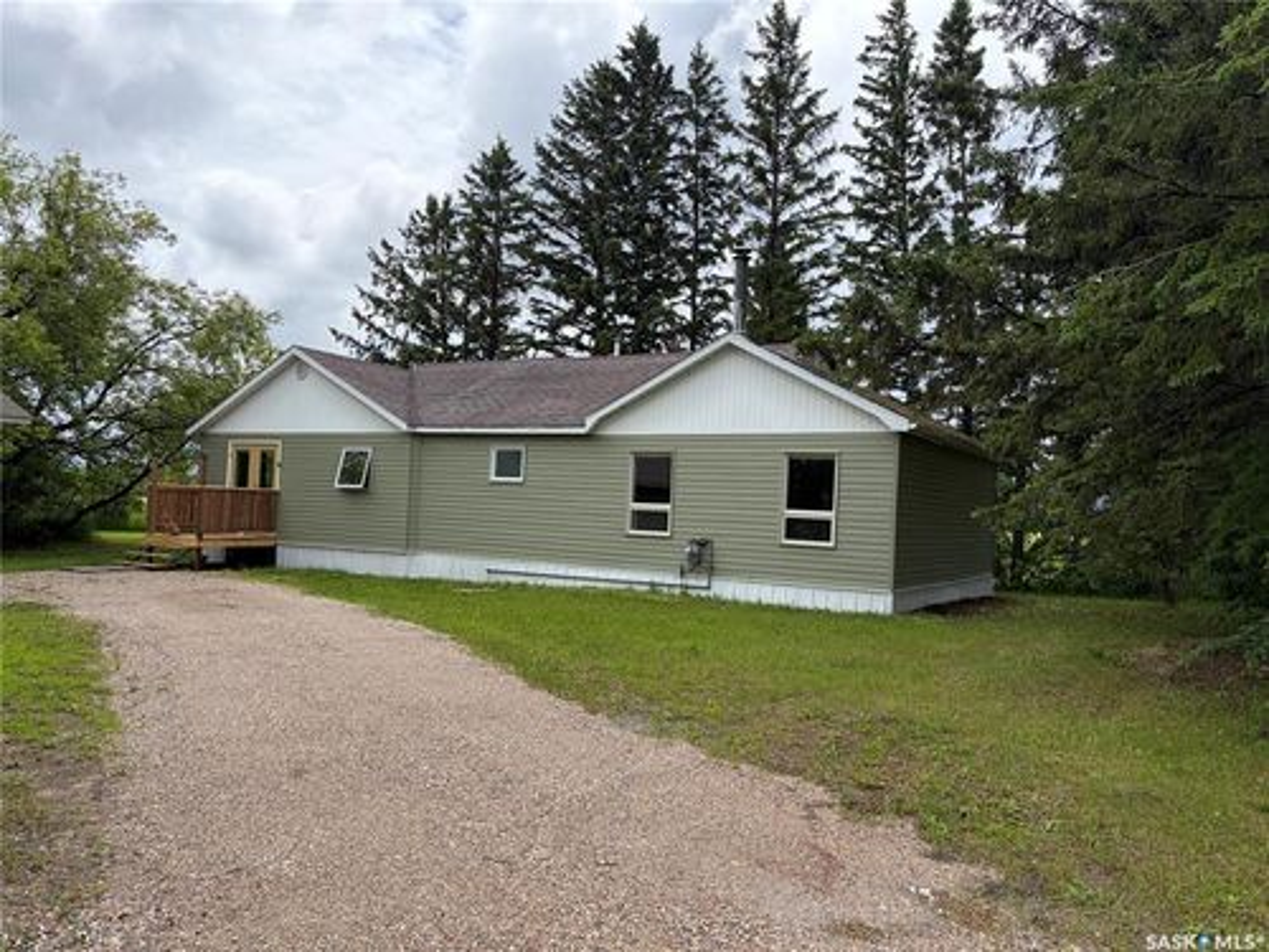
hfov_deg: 67.3
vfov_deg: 53.1
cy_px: 476
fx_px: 953
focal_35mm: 26
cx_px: 634
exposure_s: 1/3623
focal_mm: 5.96
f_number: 1.6
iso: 64
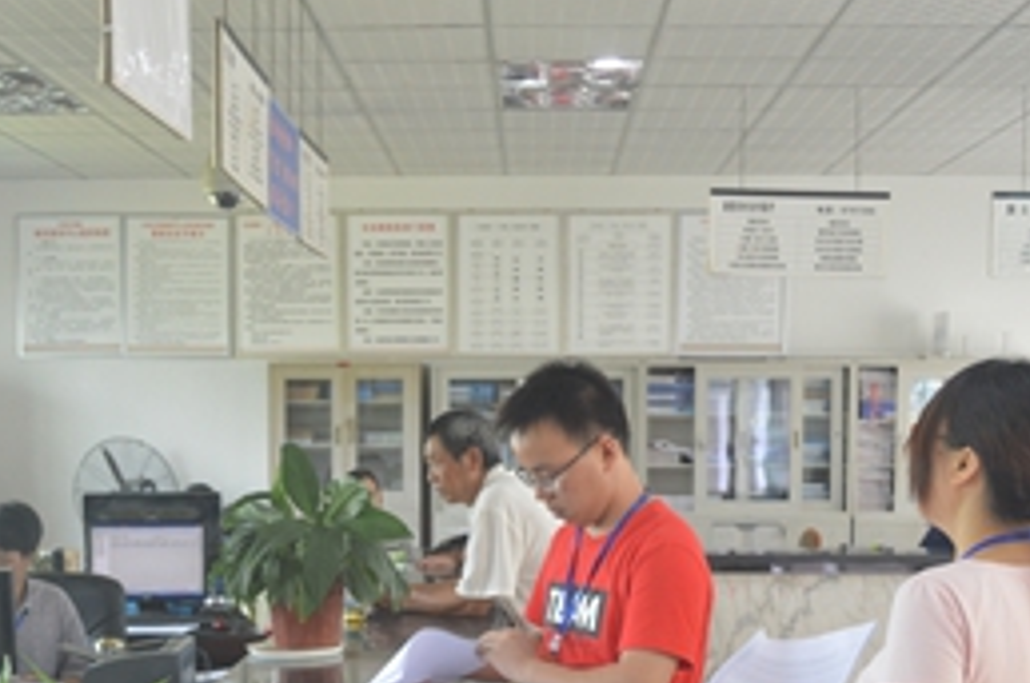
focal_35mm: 64
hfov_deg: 31.5
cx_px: 495
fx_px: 1828
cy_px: 647
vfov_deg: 20.6
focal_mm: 22
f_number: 4
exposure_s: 1/100
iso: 800
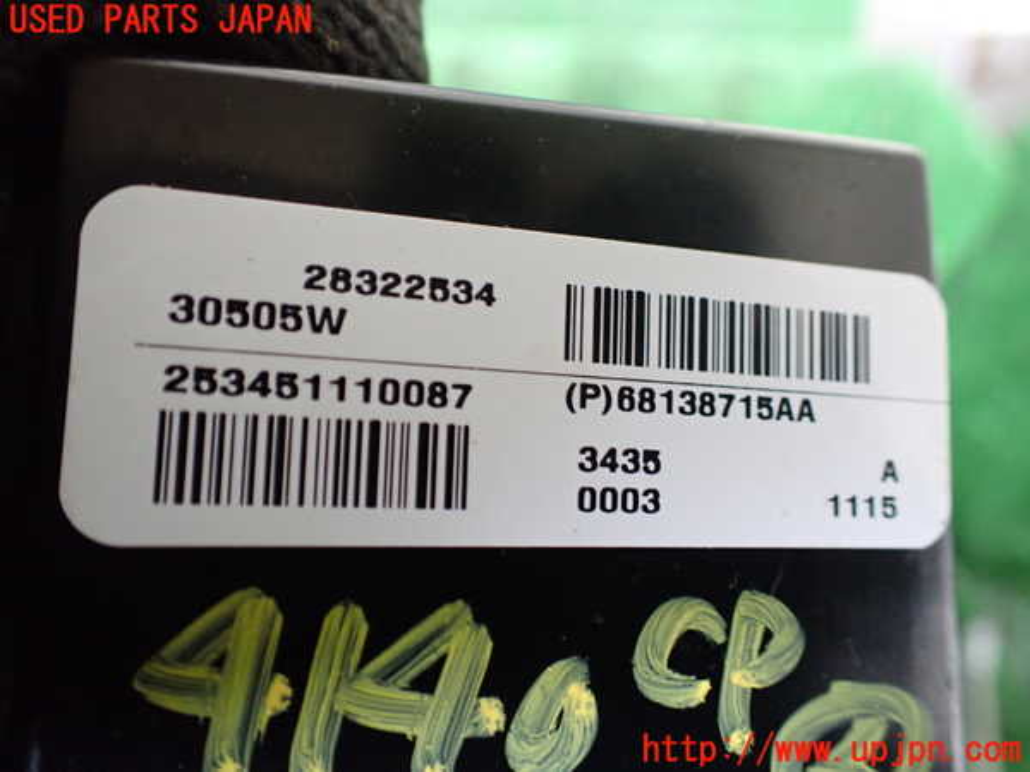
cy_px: 386
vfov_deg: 46.8
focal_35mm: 30
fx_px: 893
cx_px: 515
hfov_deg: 60.0
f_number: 2.3
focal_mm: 5.4
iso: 800
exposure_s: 1/60
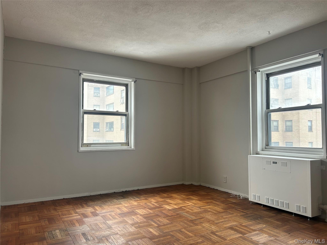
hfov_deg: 67.3
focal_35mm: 26
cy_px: 122
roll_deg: +0.2
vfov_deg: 53.1
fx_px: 246
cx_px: 164
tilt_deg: +1.4
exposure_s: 1/135
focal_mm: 5.7
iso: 64
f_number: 1.5
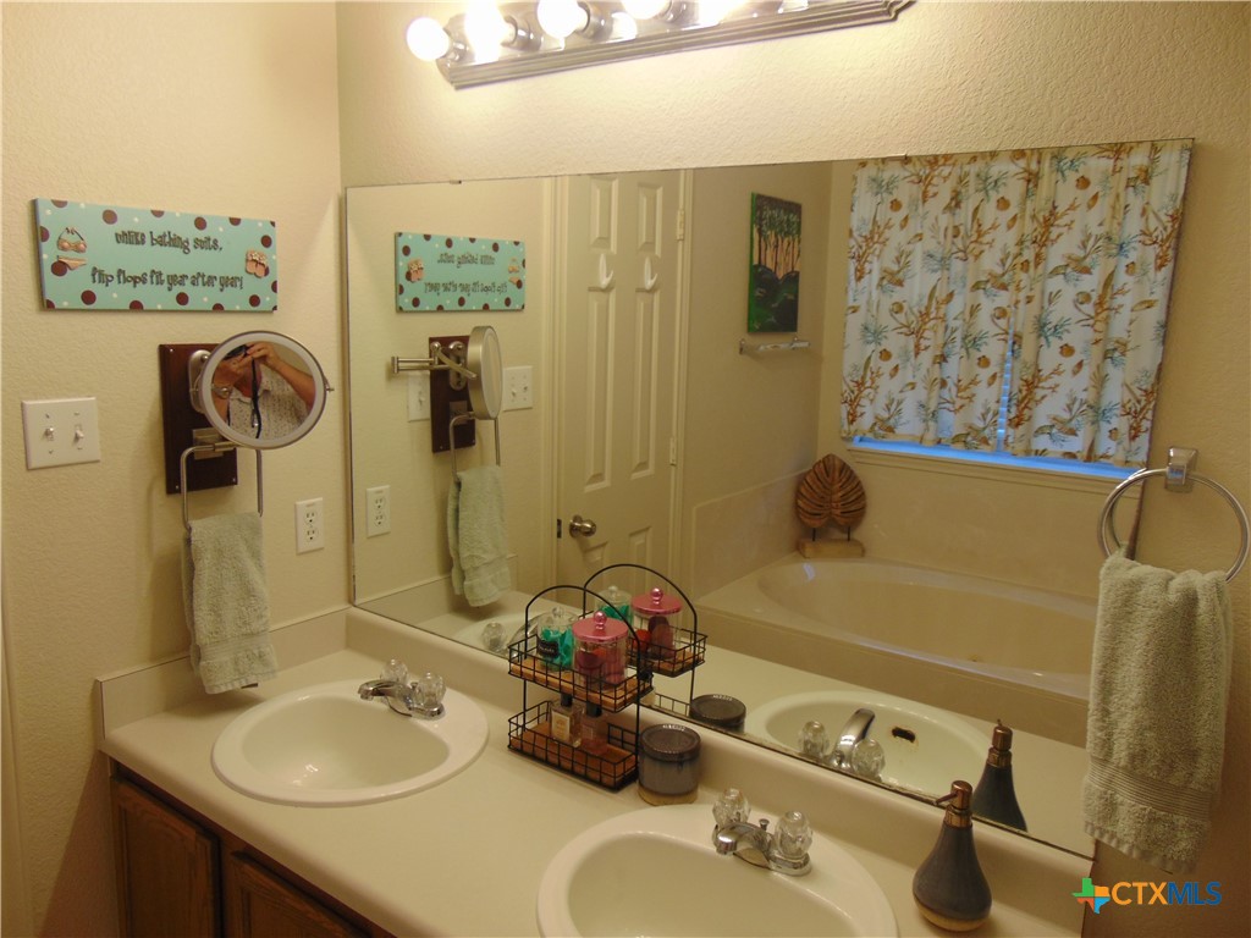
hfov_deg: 69.4
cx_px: 626
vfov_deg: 54.9
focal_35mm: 25
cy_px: 469
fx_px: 903
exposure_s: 1/40
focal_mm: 4.5
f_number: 3
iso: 80
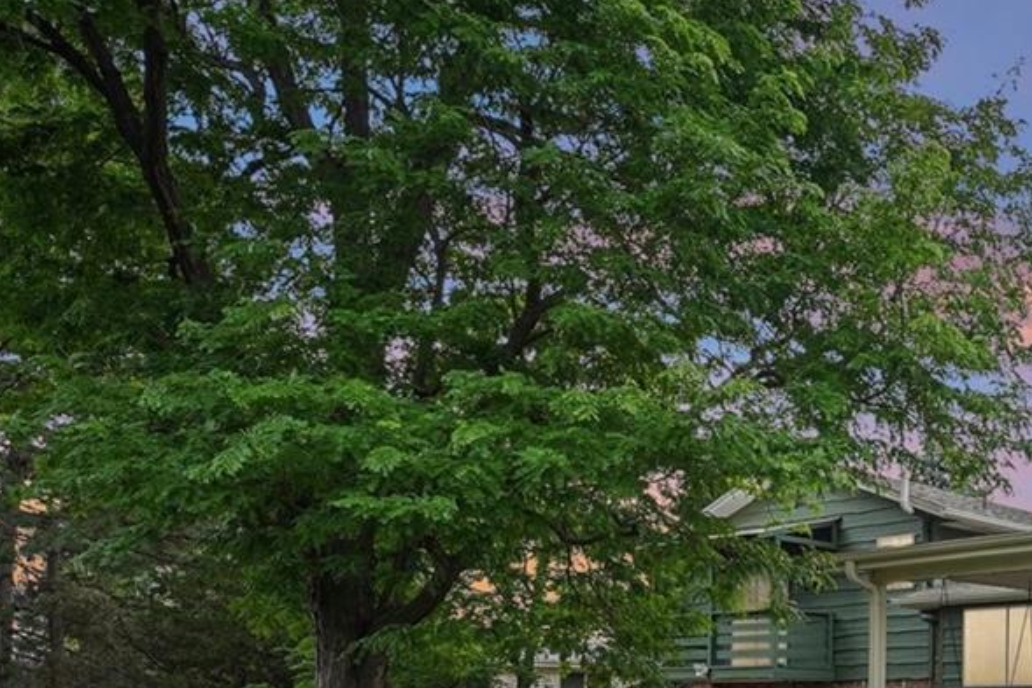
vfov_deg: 30.2
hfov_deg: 37.6
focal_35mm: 40
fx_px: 1136
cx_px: 1223
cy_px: 758
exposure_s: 1/30
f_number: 8
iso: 100
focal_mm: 14.6
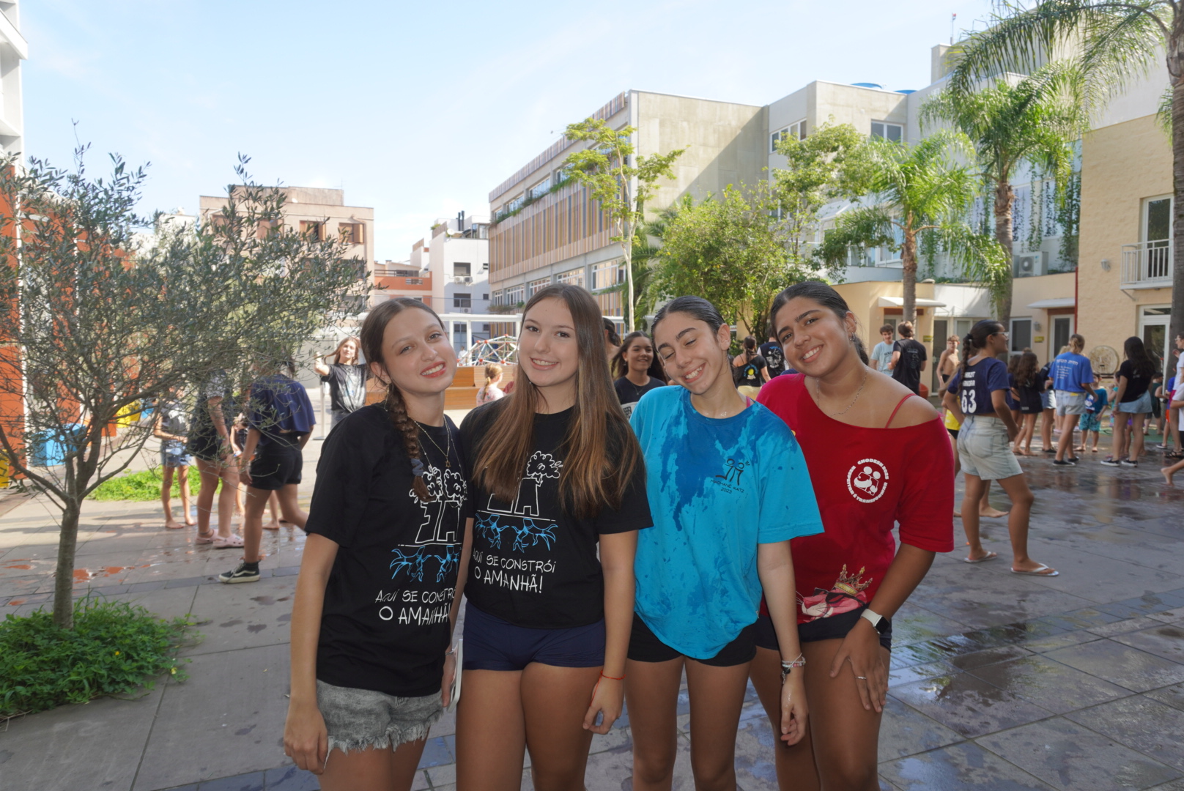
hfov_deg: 73.7
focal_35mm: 24
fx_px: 790
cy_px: 396
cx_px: 592
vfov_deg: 53.2
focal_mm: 16
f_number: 5
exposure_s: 1/160
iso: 100
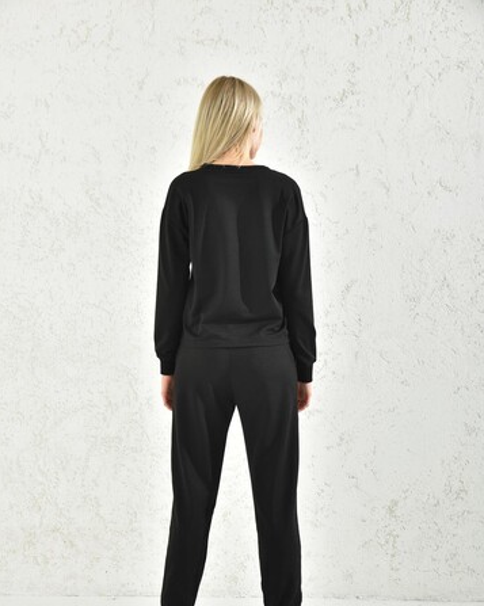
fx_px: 1058
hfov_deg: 25.8
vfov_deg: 31.9
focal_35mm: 59
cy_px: 365
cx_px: 241
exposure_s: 1/160
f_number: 7.1
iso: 100
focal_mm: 52
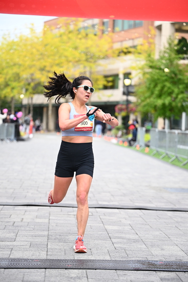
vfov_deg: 22.4
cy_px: 141
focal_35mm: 91
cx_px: 94
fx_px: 712
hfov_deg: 15.0
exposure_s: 1/1600
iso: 1250
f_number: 2.8
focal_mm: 91
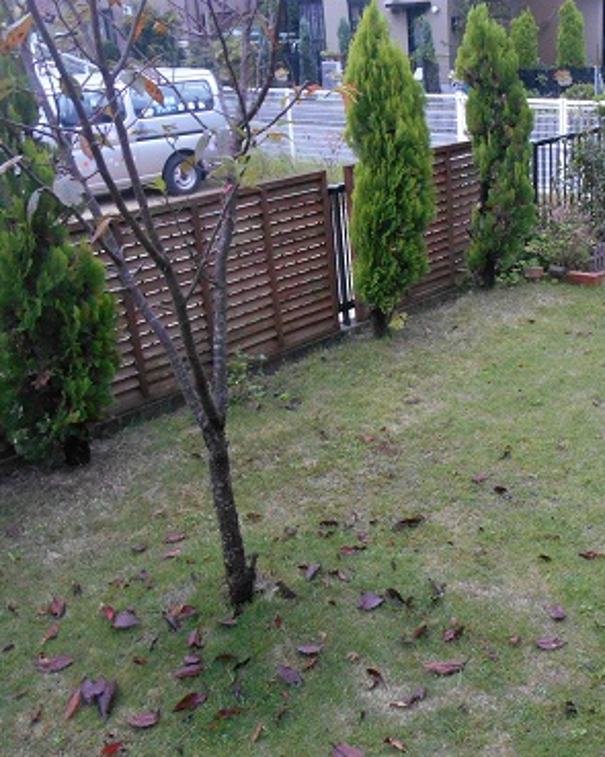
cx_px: 466
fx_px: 985
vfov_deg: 42.0
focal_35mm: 44
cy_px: 412
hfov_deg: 33.3
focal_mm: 4.7
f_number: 3.4
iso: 400
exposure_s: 1/10
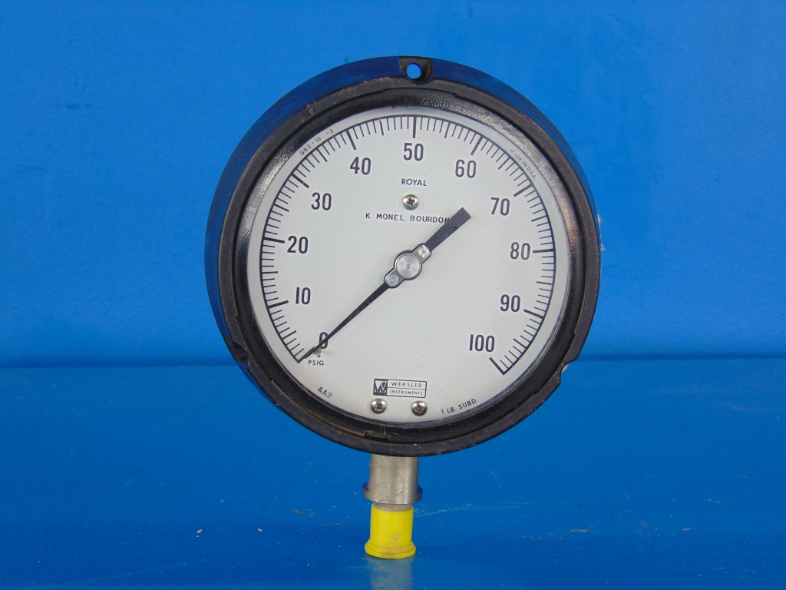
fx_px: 1362
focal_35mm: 60
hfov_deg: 32.2
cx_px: 393
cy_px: 295
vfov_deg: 24.4
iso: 80
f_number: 3.6
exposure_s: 1/30
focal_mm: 10.8
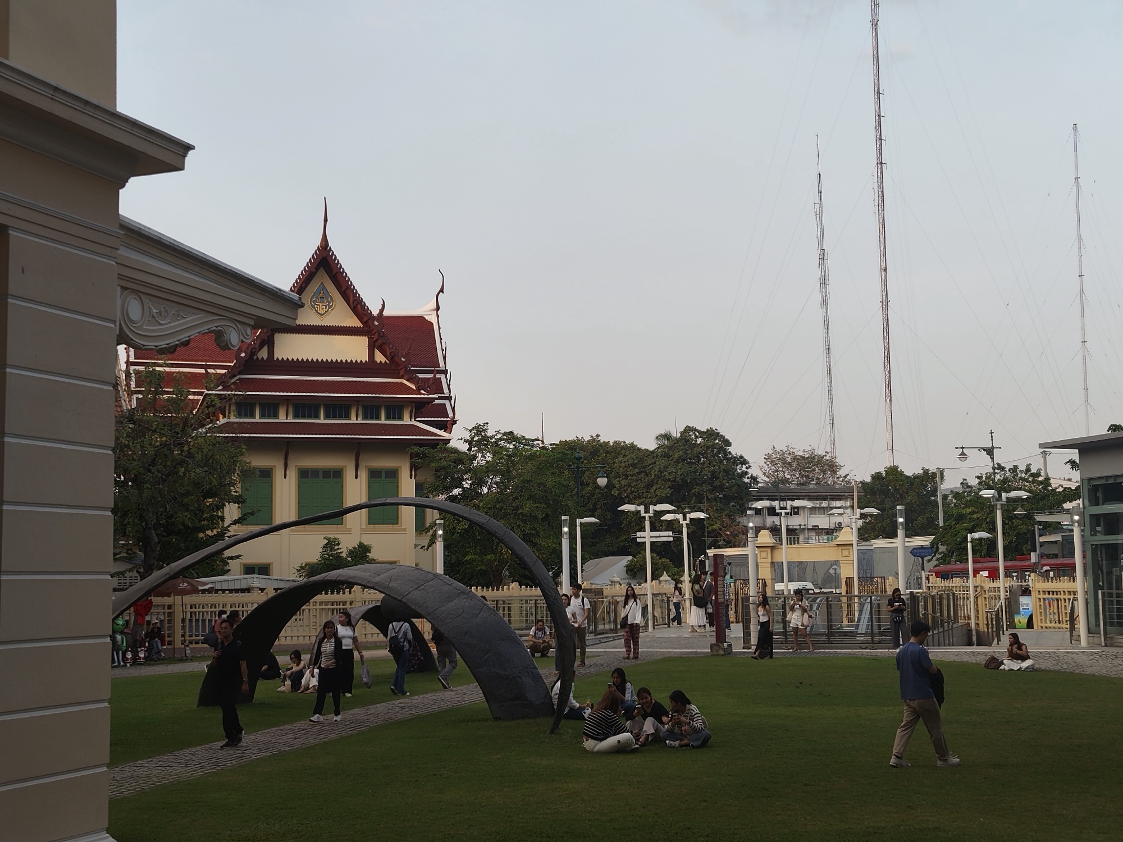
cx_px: 562
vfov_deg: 29.1
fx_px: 1622
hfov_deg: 38.2
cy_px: 421
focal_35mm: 50
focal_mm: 5.56
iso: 50
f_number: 1.88
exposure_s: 1/148
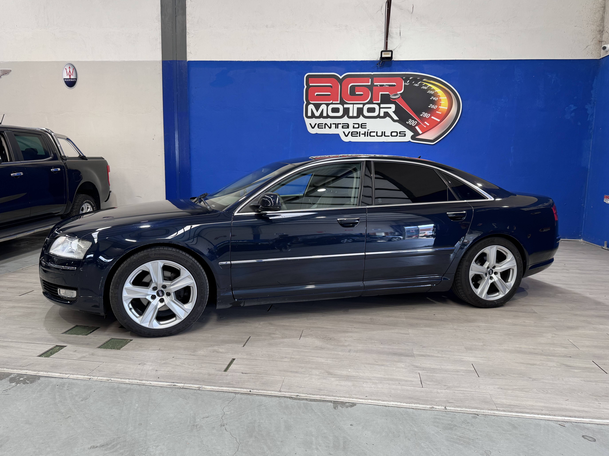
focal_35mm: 25
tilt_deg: -7.5
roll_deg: -1.0
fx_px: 440
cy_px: 228
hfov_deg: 69.4
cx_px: 306
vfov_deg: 54.9
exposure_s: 1/100
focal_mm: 6.76
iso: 100
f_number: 1.78
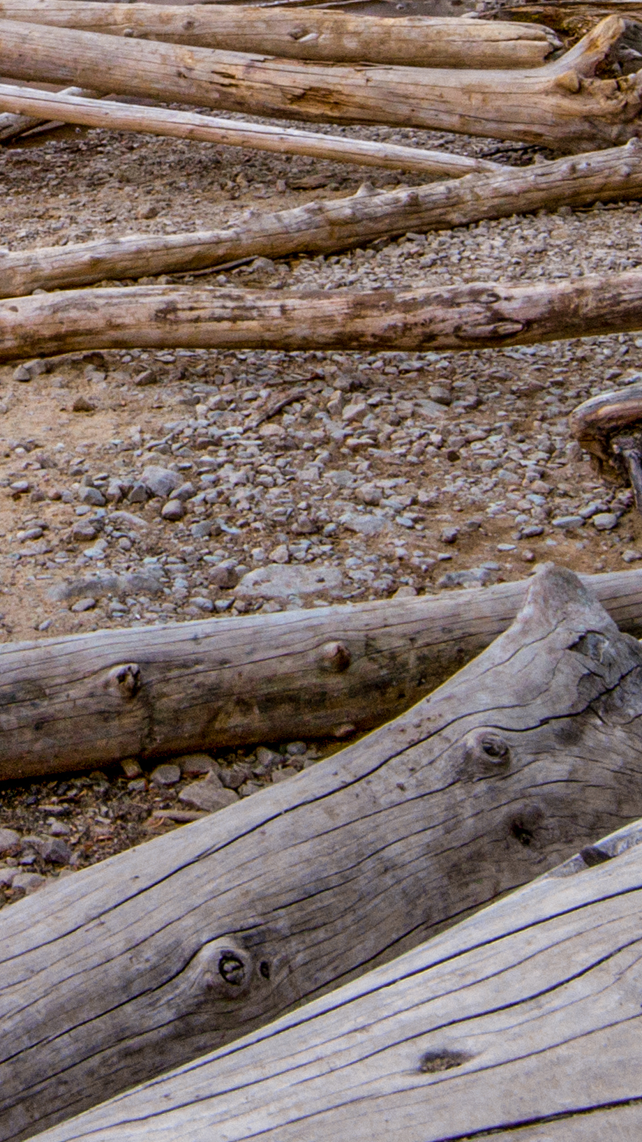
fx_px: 1998
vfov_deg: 29.9
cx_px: -49
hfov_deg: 17.7
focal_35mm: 66
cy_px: 20
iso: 100
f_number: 22
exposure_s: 1/2.5
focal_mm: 14
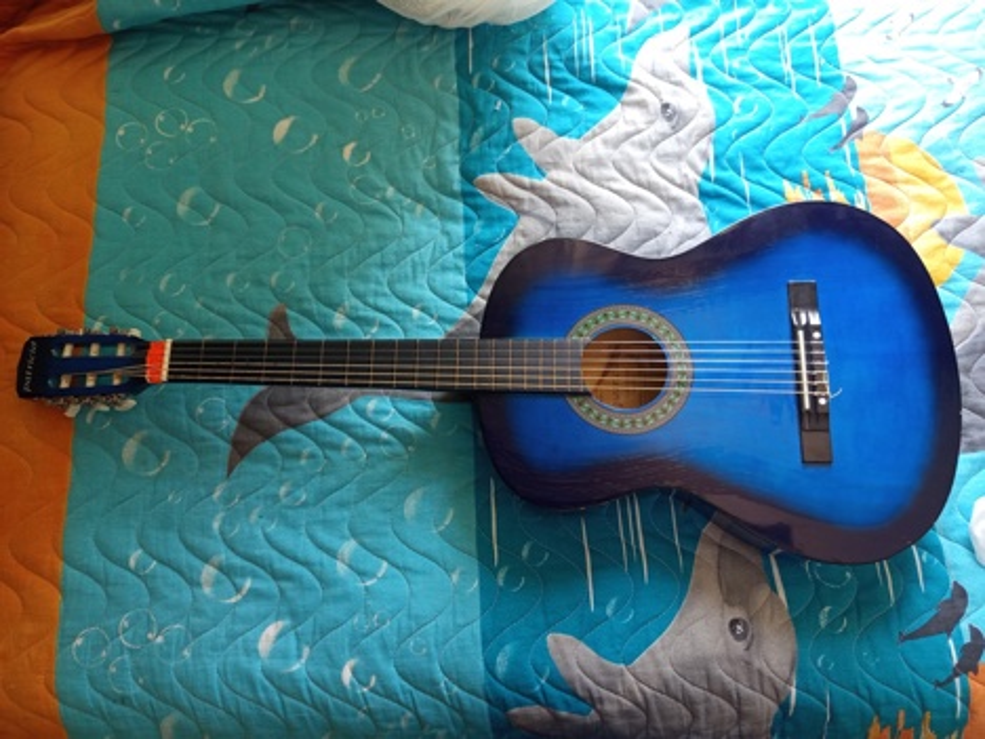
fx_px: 683
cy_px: 370
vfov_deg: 56.8
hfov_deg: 71.6
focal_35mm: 24
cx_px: 492
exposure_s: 1/50
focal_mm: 5.24
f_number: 1.7
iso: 232
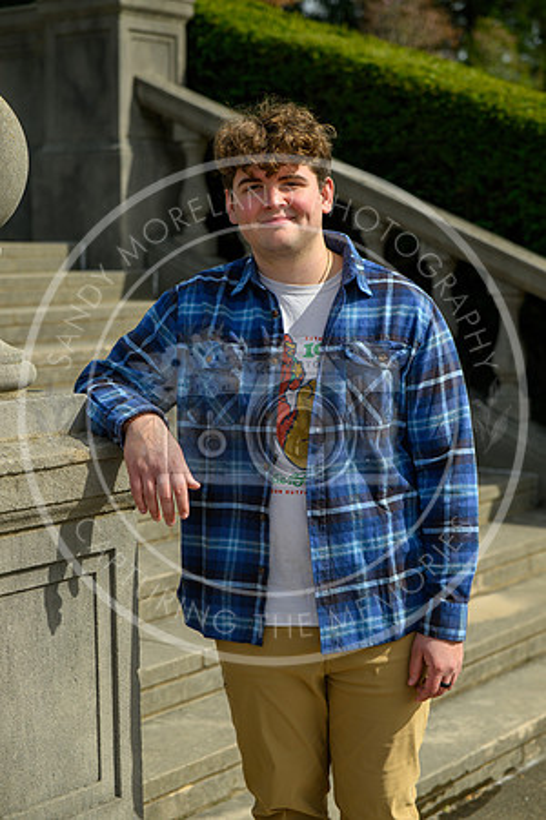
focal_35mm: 70
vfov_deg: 28.8
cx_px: 273
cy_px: 410
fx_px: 1592
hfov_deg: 19.5
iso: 100
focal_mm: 70
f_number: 4
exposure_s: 1/1600
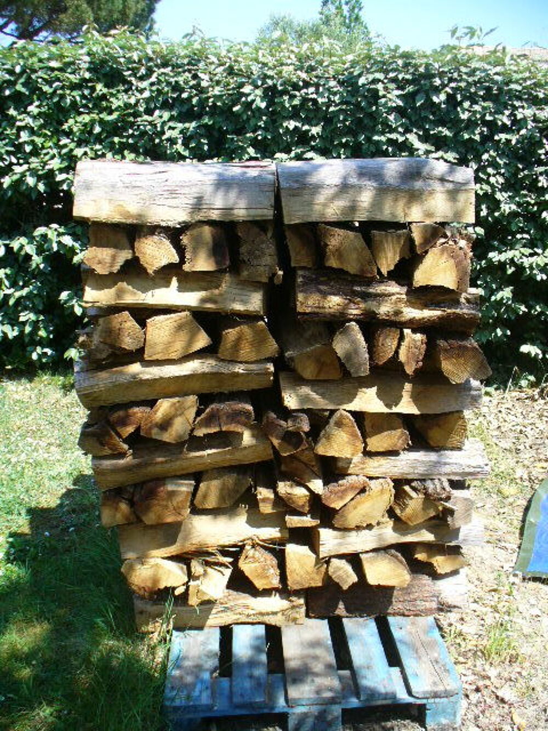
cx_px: 274
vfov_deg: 50.1
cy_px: 366
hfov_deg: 38.7
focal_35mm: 37
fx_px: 781
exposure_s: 1/400
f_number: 2.8
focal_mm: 6.1
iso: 80
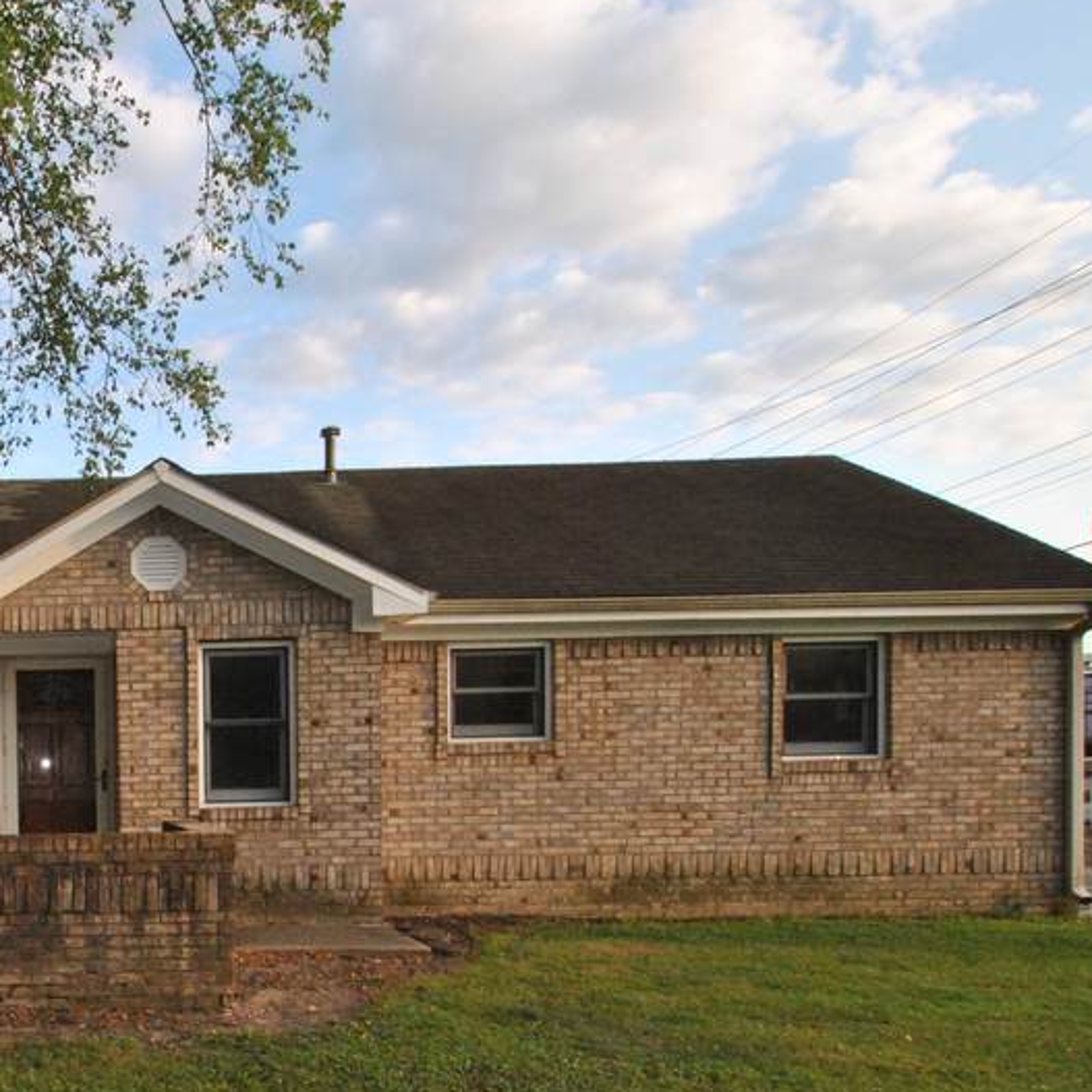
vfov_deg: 50.2
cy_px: 832
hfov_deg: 43.3
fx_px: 1106
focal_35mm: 31
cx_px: -50
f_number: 13
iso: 800
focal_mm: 10
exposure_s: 1/200
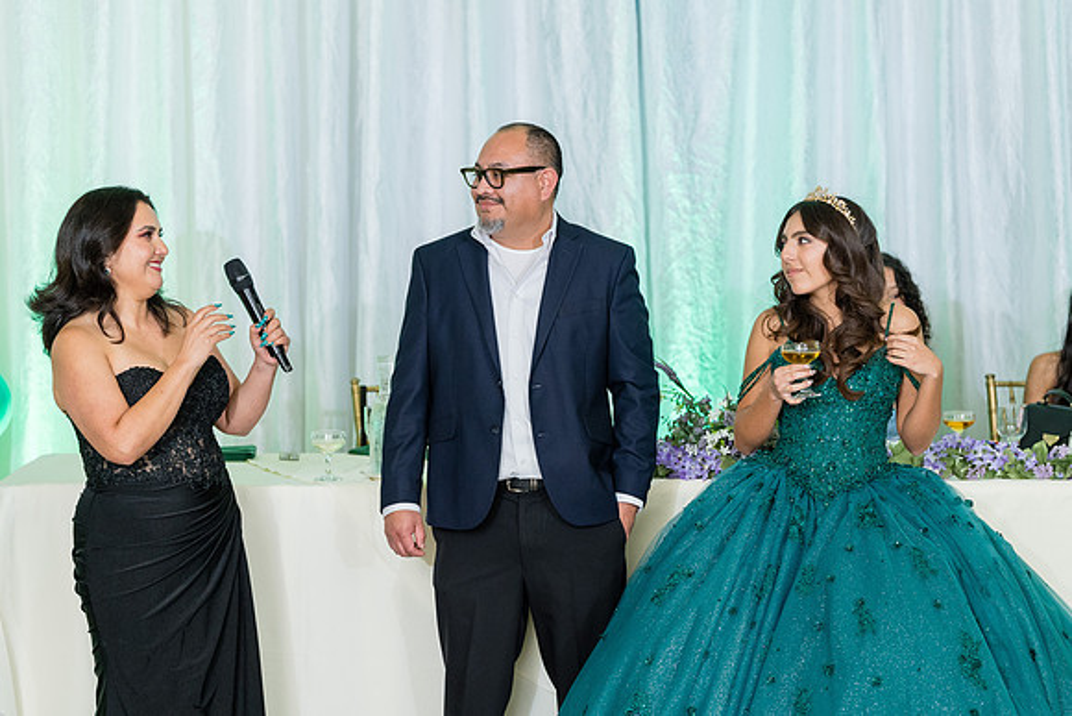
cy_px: 358
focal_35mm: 82
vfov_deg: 16.7
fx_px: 2442
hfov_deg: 24.8
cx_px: 536
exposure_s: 1/250
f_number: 2.8
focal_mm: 82
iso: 1600
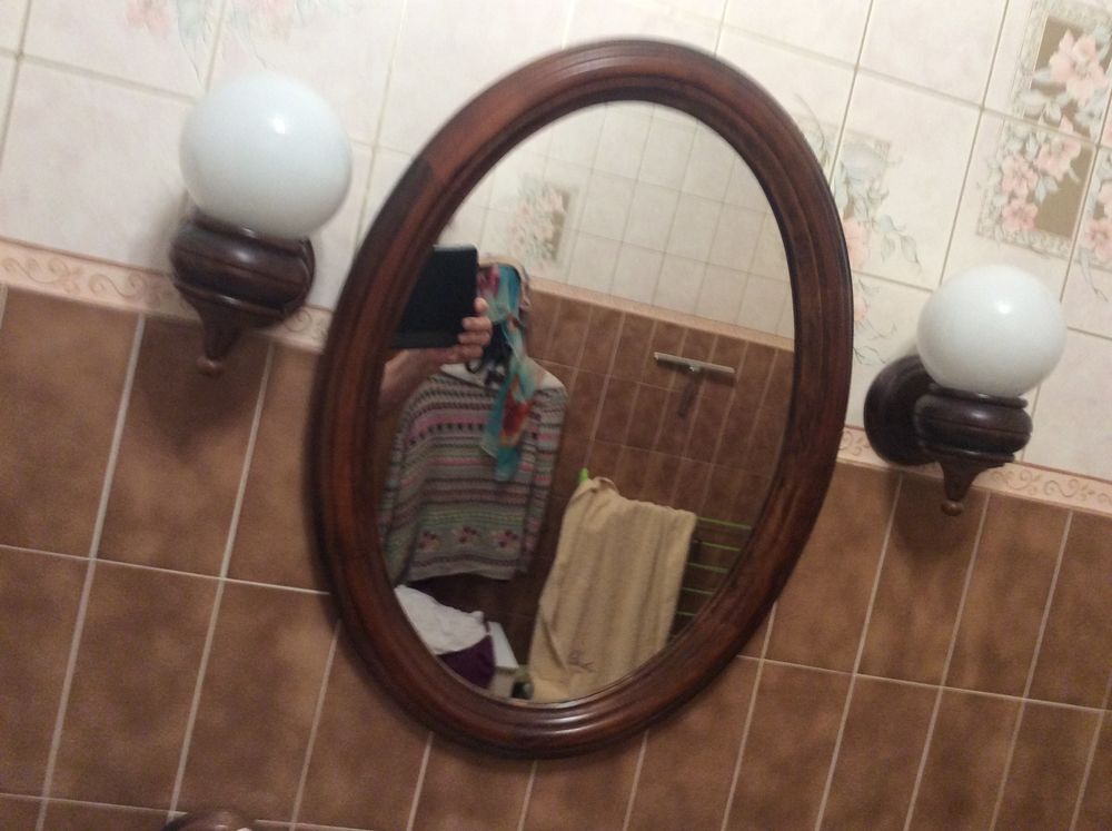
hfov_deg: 56.9
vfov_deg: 44.1
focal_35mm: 32
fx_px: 1026
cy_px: 416
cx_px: 556
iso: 160
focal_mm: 3.3
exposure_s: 1/25
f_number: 2.4
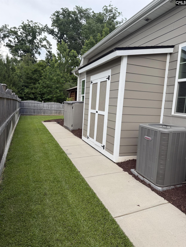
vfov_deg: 71.6
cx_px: 93
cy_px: 124
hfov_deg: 56.8
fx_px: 172
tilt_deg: -5.2
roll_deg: -4.4
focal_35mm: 24
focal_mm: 6.76
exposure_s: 1/1618
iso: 100
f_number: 1.78
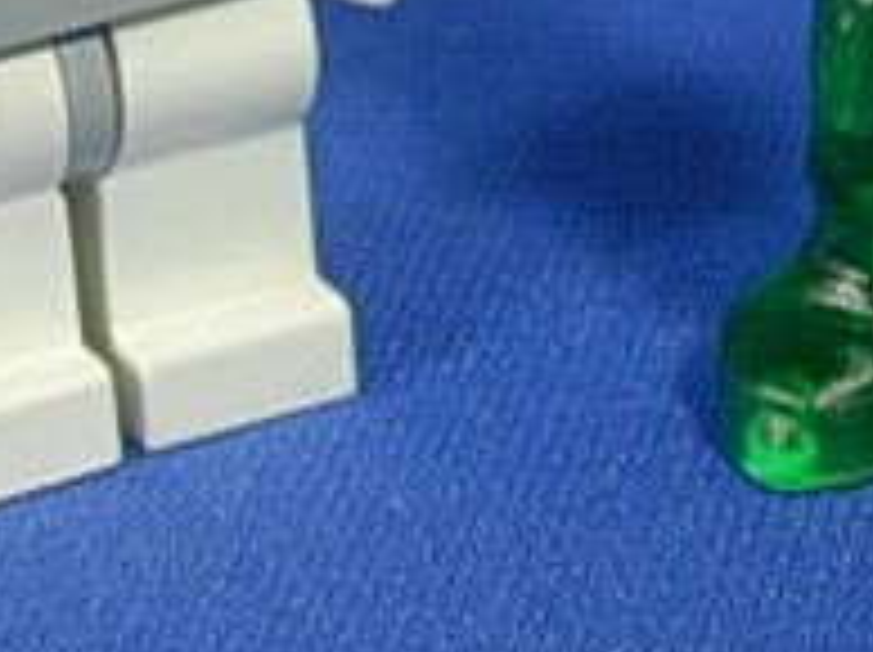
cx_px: 405
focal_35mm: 198
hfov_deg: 10.0
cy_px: -265
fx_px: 4987
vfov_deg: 7.4
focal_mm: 9
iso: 70
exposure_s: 1/11.6
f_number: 3.4
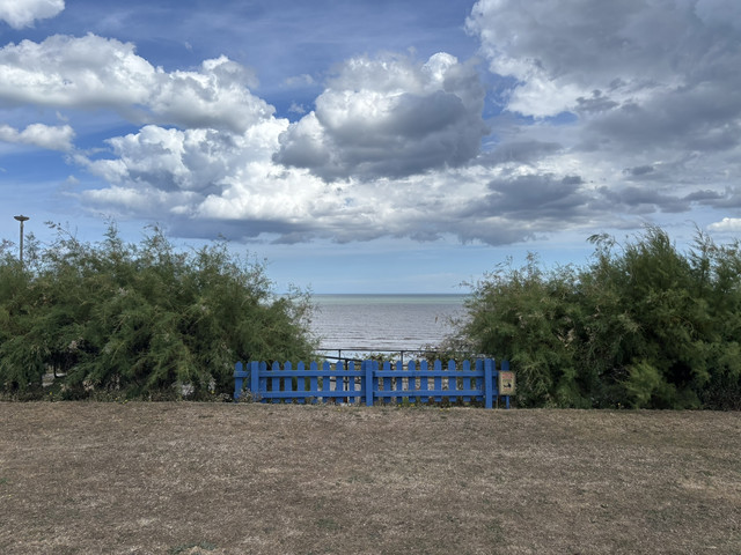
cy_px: 278
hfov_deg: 67.3
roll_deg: +0.7
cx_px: 370
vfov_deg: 53.1
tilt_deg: +1.6
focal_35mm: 26
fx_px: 557
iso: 50
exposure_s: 1/4630
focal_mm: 5.96
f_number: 1.6
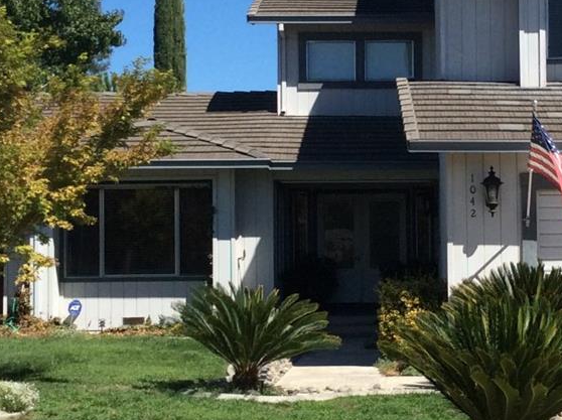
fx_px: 1394
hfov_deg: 22.6
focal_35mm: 86
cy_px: 197
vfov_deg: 17.1
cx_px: 427
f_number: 2.4
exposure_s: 1/1845
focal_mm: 3.3
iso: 32
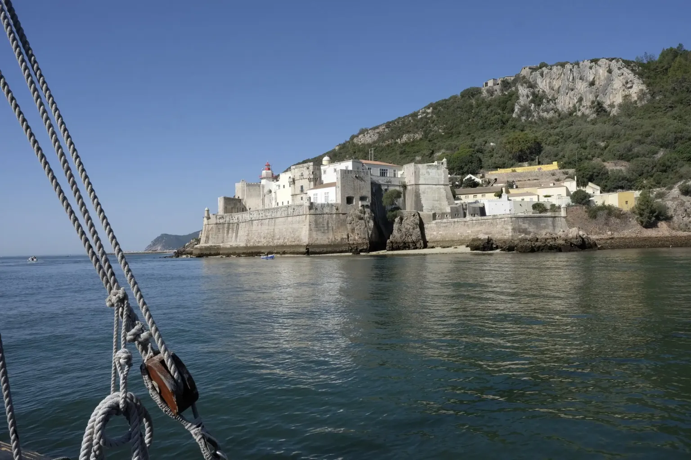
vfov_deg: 53.1
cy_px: 230
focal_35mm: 24
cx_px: 346
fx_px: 461
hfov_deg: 73.7
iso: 200
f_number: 13
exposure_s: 1/180
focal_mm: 16
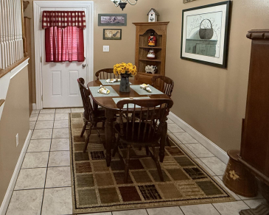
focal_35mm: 25
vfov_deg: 54.1
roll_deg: +0.1
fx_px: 199
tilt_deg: -4.6
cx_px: 84
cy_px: 53
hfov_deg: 65.8
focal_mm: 2.22
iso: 500
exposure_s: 1/60
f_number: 2.2
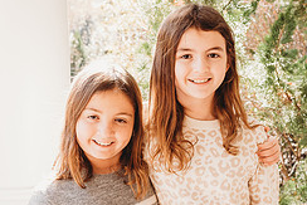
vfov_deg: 23.7
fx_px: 486
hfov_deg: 34.8
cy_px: 138
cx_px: 194
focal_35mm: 57
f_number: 4.5
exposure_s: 1/200
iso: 400
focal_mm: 24
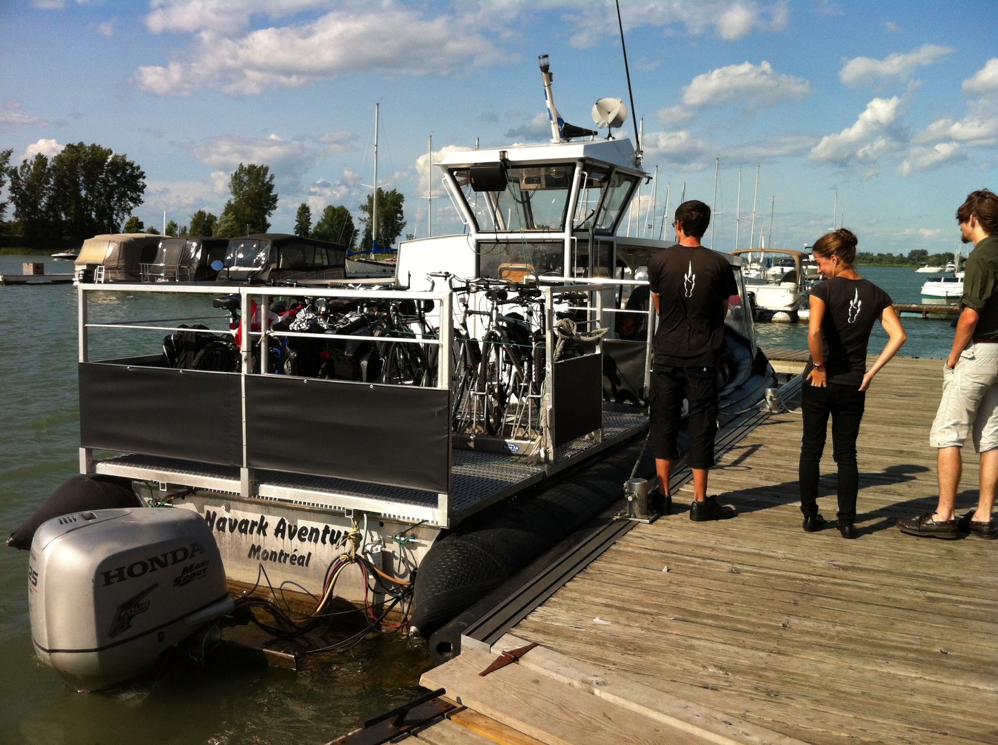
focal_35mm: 35
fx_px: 1008
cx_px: 499
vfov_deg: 40.6
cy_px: 372
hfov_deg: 52.7
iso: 80
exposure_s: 1/1774
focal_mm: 3.85
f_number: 2.8
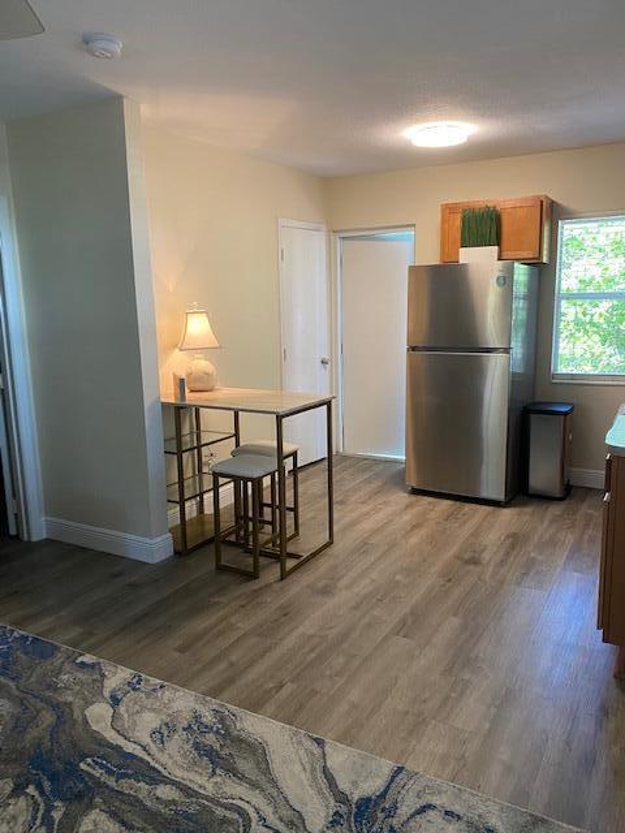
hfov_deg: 53.1
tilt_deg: -10.1
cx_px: 312
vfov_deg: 67.3
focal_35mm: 26
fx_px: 626
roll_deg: +0.6
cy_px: 416
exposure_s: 1/60
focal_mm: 4.25
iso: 160
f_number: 1.8
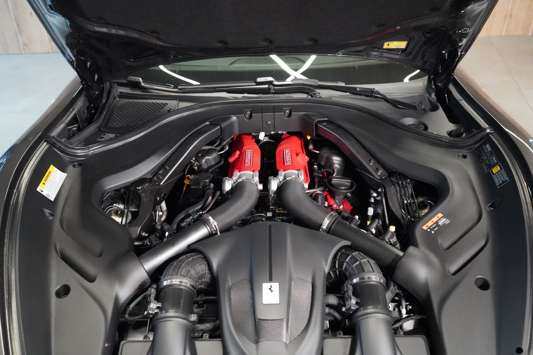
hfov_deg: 58.7
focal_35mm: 32
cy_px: 178
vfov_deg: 41.1
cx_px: 266
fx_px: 474
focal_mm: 32
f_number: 4
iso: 12800
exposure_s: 1/125
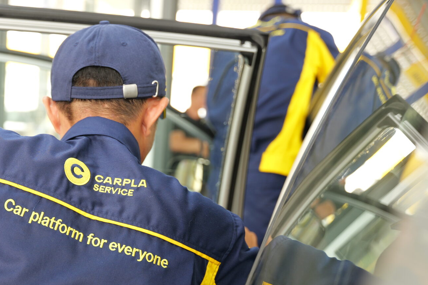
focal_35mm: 67
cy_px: 199
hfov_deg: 28.9
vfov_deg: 20.2
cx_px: 40
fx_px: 796
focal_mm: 34
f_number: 2.8
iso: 320
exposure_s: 1/60
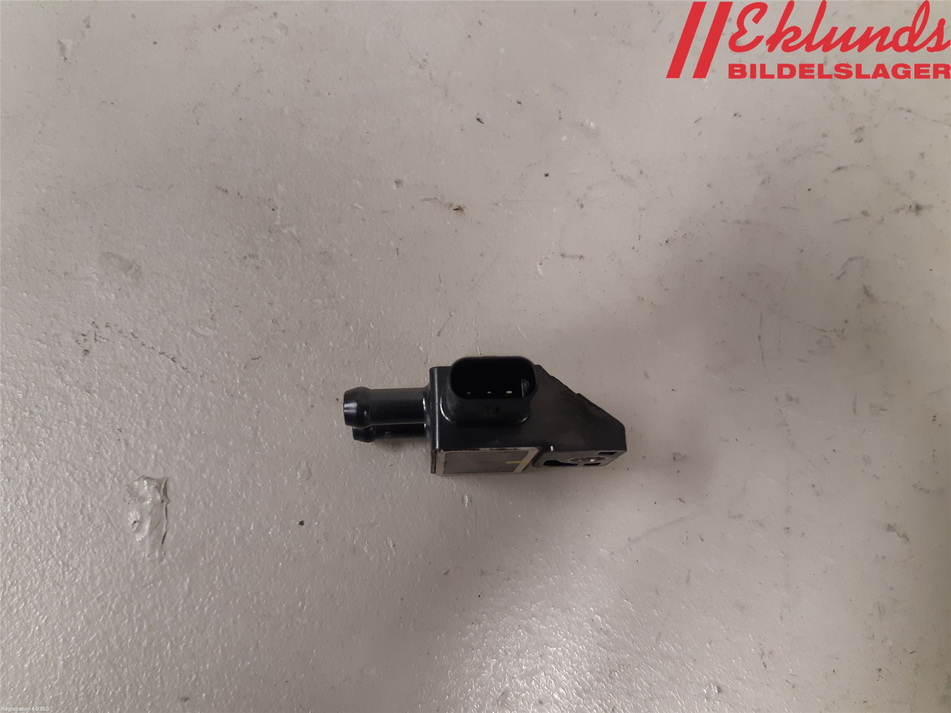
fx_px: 714
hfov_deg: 67.3
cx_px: 476
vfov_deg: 53.1
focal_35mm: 26
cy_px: 356
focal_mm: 3.93
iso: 200
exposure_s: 1/50
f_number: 1.7
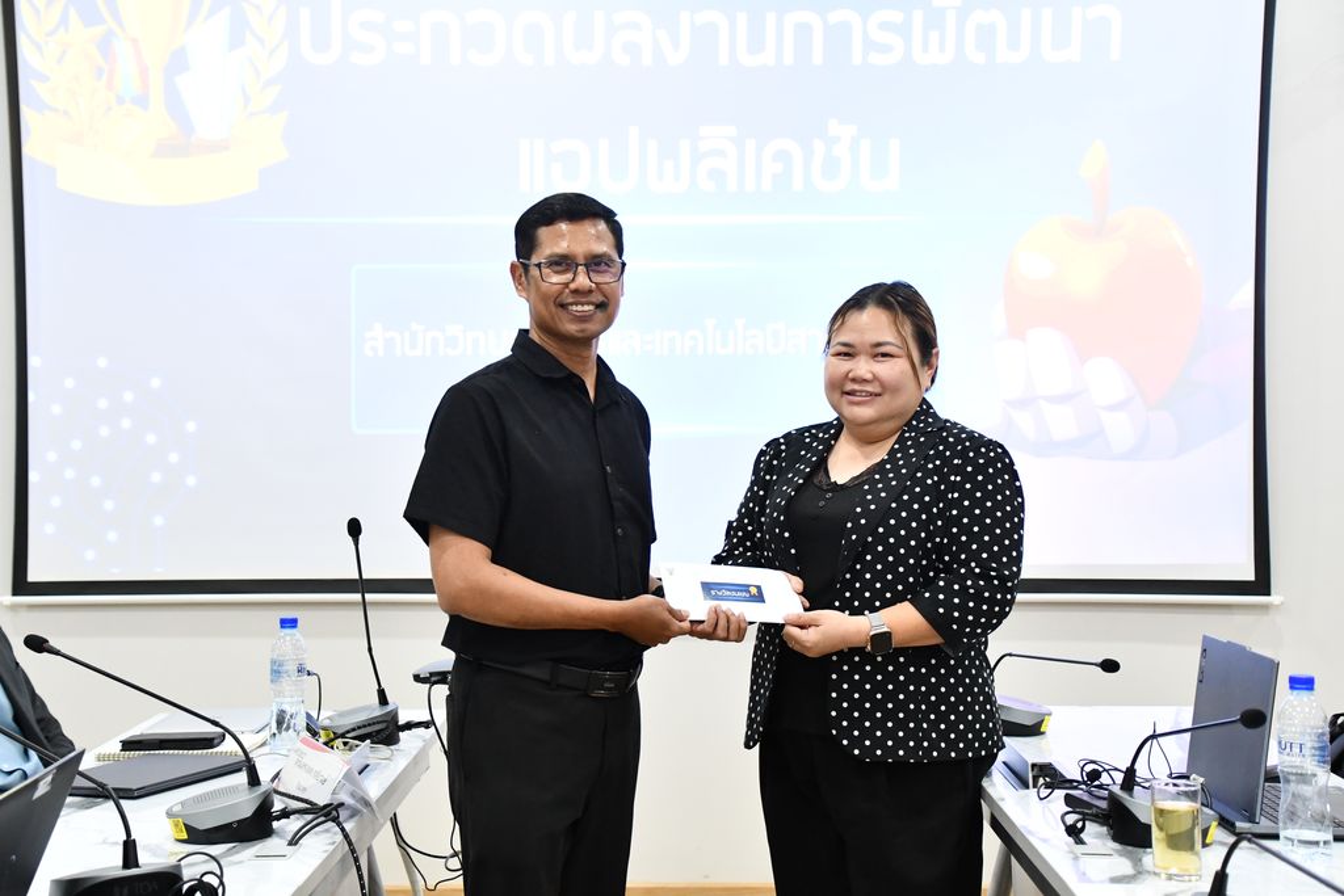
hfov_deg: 35.0
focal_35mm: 57
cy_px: 448
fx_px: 2128
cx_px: 672
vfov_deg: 23.8
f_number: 4.2
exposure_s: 1/100
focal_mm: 38
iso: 3200
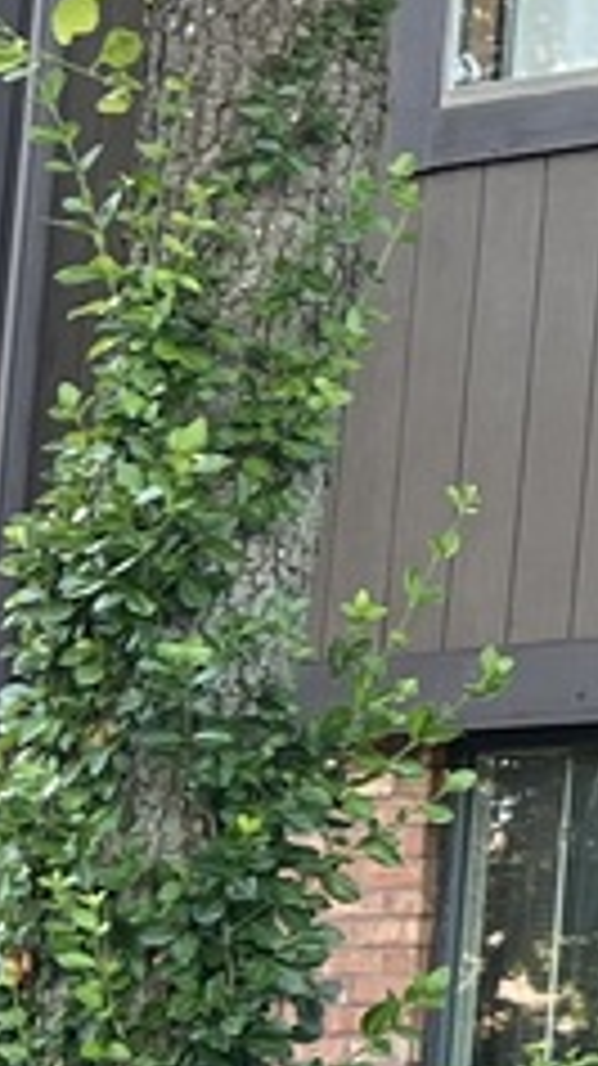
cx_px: 1785
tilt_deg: +10.3
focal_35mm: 172
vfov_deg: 12.5
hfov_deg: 6.4
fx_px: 4857
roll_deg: -0.9
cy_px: 441
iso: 50
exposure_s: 1/121
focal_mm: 5.7
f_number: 1.5
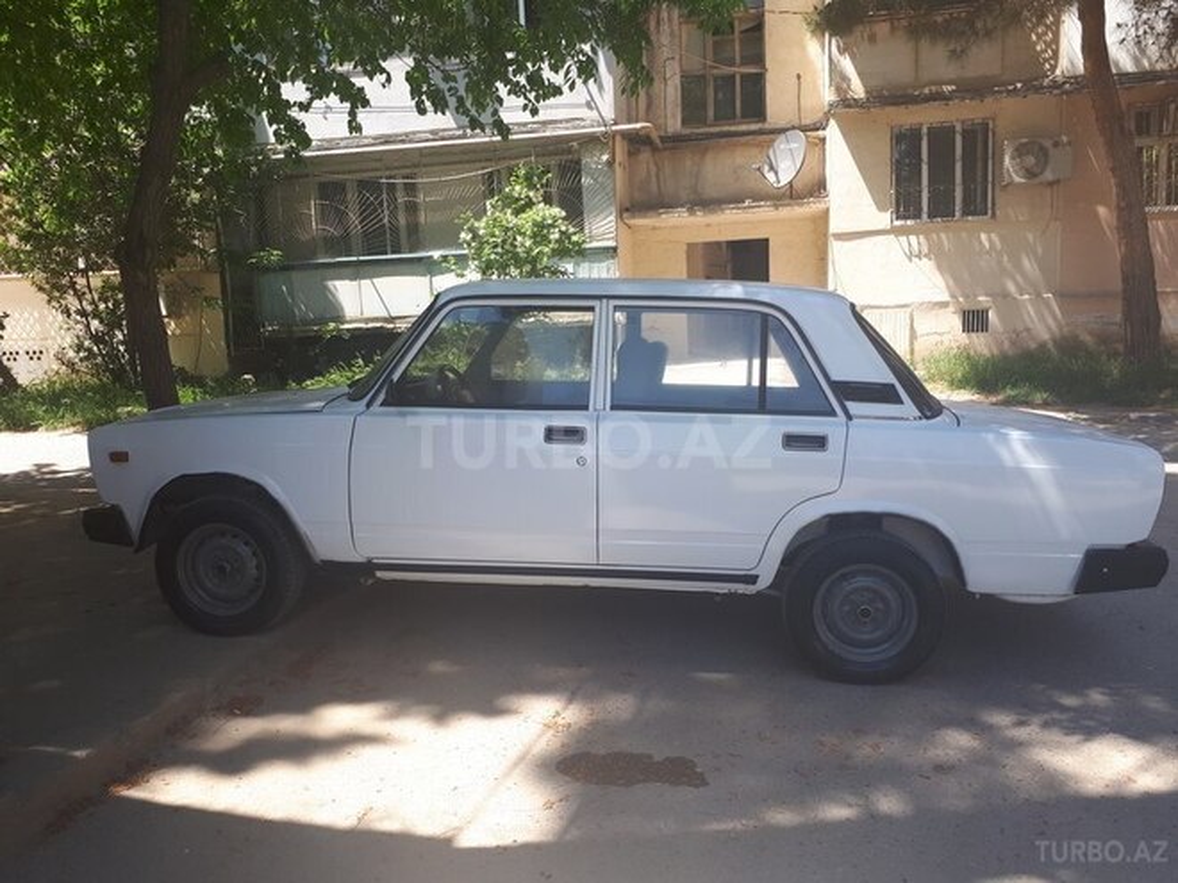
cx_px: 589
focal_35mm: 27
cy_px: 442
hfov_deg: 65.3
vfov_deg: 51.4
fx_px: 919
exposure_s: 1/383
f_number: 1.9
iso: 40
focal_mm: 3.6
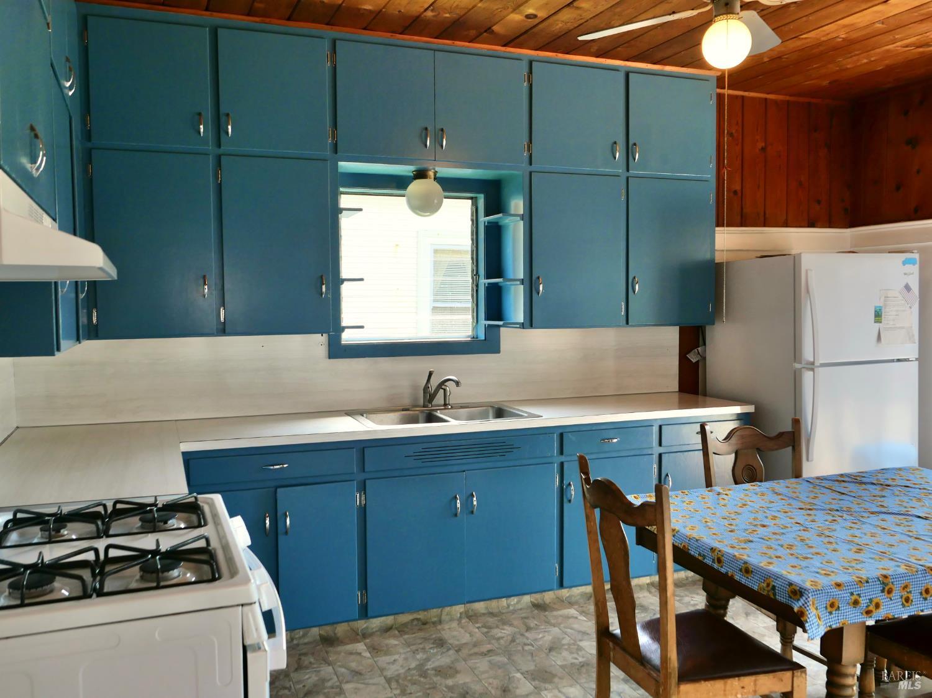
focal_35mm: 28
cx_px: 466
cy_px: 349
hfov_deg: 63.5
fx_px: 754
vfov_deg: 49.7
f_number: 2.8
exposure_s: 1/125
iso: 200
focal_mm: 12.5
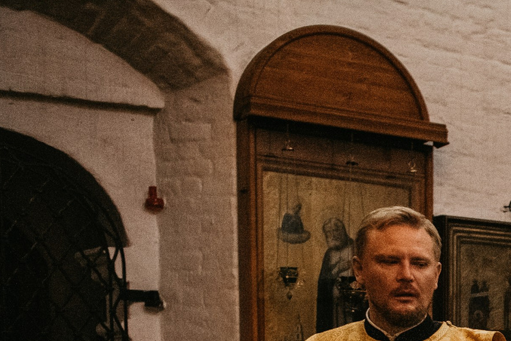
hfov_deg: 20.4
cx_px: 811
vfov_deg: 14.9
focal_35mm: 82
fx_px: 1164
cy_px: 580
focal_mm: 24
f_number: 3.2
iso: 2500
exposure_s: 1/250
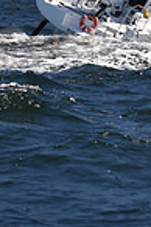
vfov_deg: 7.2
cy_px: -201
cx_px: 188
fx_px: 1759
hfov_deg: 4.9
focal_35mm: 279
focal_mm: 70
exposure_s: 1/800
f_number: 4.5
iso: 200
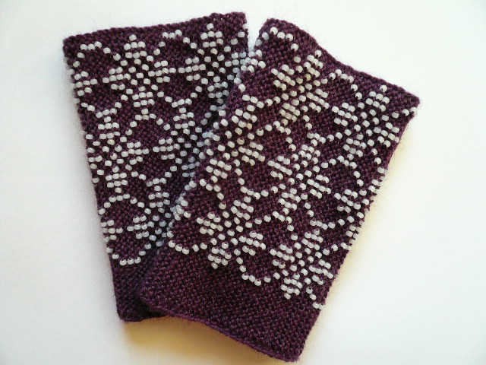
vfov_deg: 49.7
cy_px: 182
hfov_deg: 63.4
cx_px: 243
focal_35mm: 28
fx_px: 393
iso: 200
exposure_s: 1/13
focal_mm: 4.6
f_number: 2.8
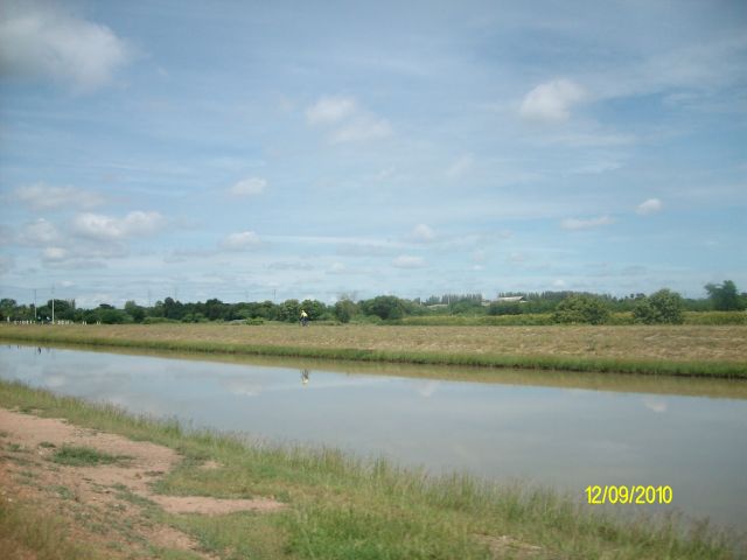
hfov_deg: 52.6
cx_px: 374
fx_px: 755
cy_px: 280
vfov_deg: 40.7
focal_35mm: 35
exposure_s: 1/282
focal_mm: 5.8
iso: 80
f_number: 7.2
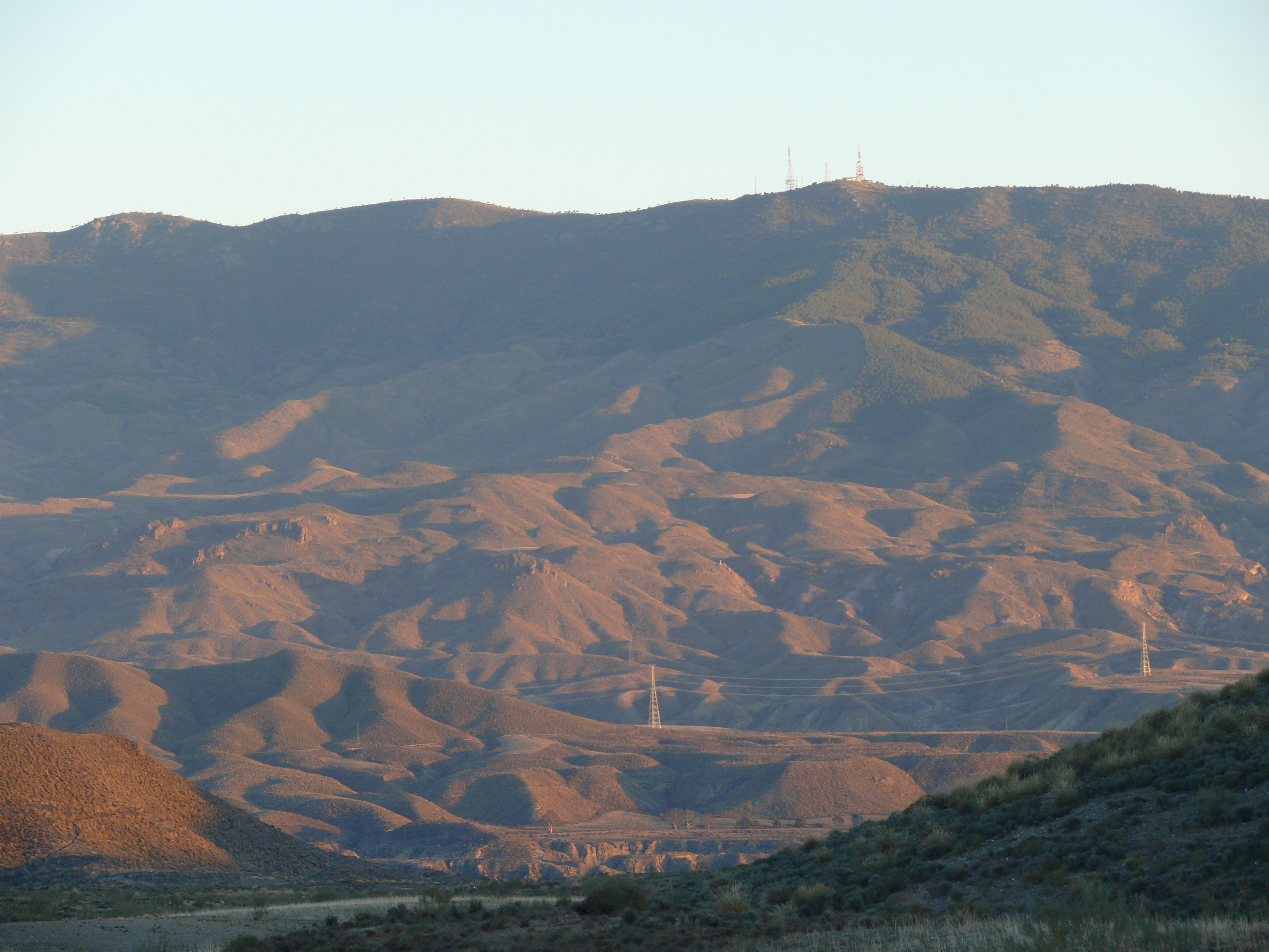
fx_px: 5462
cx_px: 634
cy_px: 476
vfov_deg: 10.0
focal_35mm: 149
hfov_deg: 13.3
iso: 100
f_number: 4
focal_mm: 31.4
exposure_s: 1/100
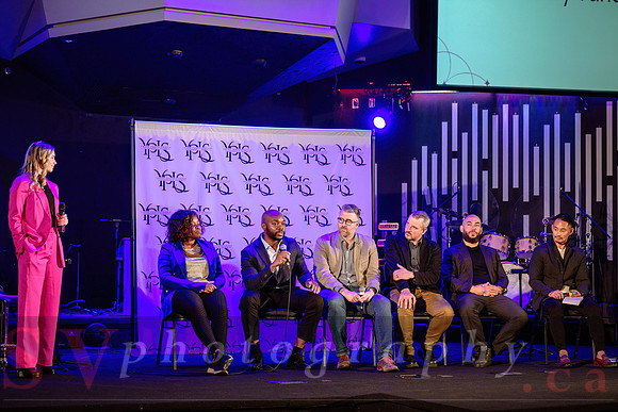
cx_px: 317
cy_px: 223
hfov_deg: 30.9
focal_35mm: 65
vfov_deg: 20.9
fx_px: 1119
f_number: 4
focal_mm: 58
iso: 1600
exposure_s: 1/125
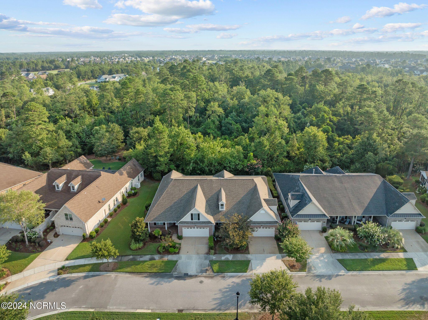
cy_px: 160
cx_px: 214
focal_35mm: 24
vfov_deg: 56.8
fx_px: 297
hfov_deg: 71.6
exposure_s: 1/500
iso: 400
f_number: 2.8
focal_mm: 12.29
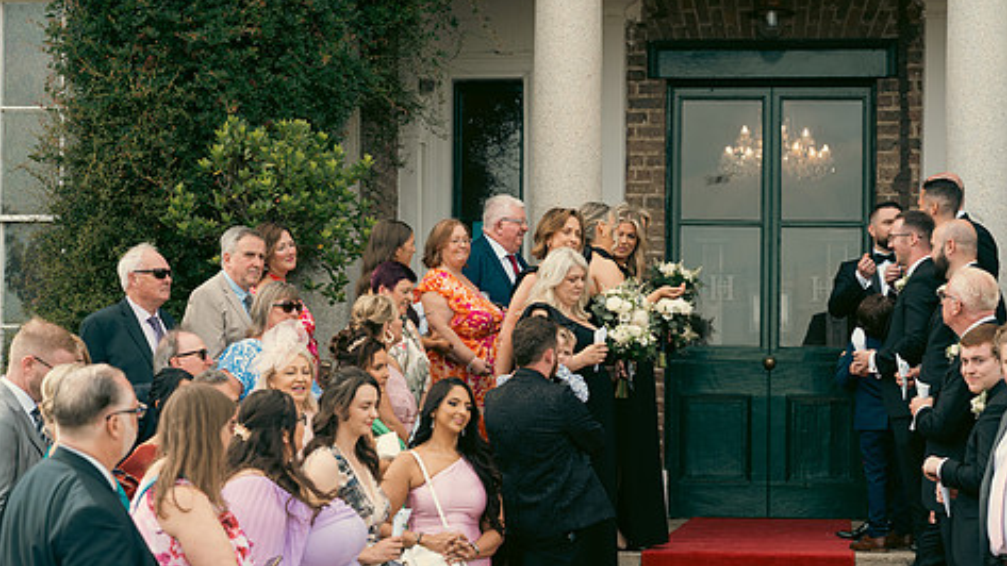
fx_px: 2403
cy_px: 367
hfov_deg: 23.7
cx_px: 558
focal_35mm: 90
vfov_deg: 13.4
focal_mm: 70
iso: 160
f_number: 3.5
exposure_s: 1/640
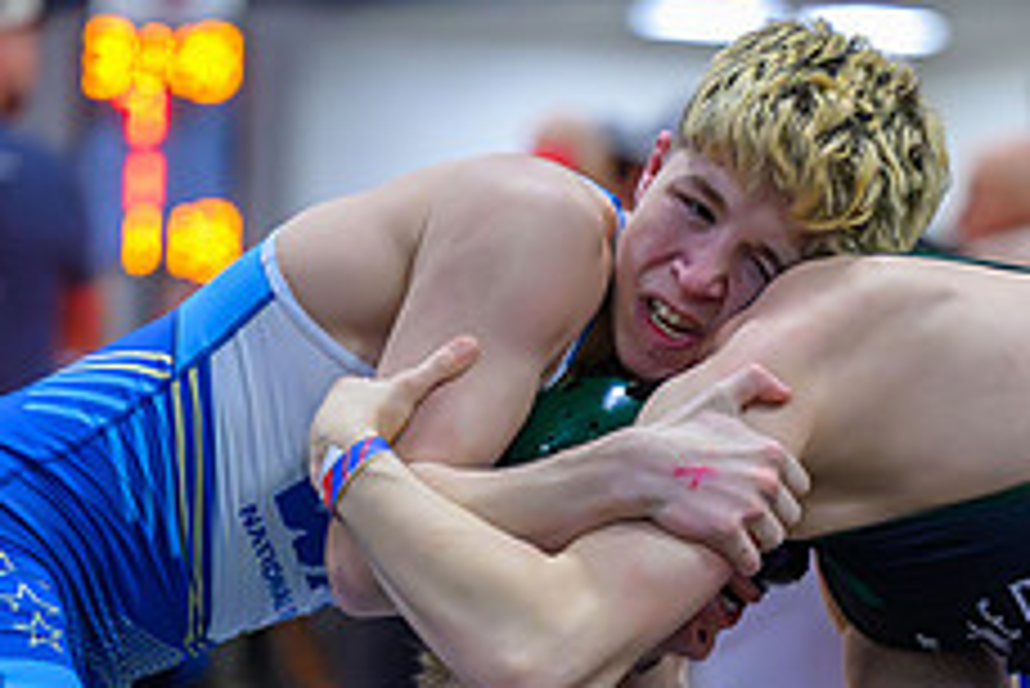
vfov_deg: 4.0
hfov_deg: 6.0
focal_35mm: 345
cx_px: 750
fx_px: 9877
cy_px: 843
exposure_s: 1/800
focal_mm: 120
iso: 10000
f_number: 2.8
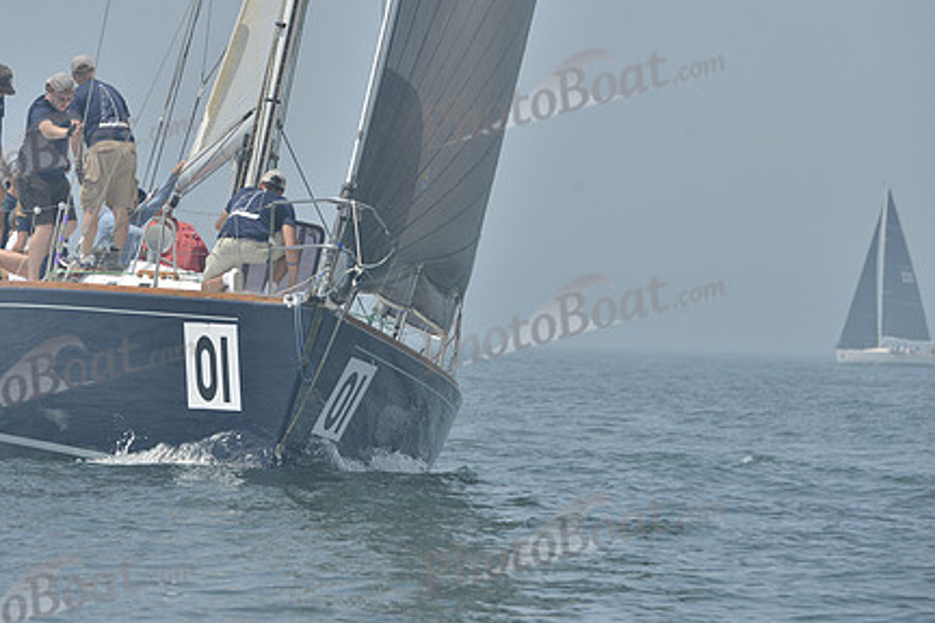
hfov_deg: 6.4
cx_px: 310
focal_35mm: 322
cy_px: 237
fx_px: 8362
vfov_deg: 4.3
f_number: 8
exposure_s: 1/1000
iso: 280
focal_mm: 240
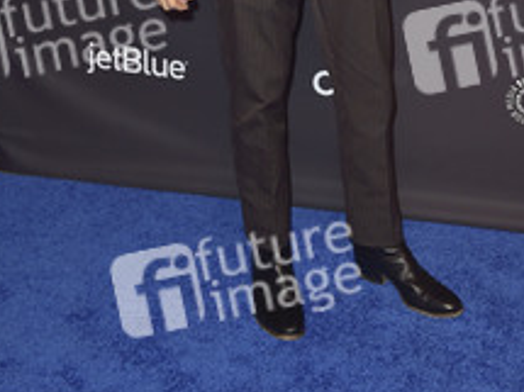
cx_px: 308
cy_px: -85
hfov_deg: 28.5
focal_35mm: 68
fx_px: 1029
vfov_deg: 20.2
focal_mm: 38
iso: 250
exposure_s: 1/250
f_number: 6.3
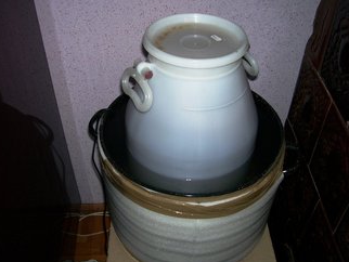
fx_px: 373
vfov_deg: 38.7
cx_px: 166
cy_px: 125
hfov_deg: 50.1
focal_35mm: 37
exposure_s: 1/60
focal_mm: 5.6
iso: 80
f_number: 2.7
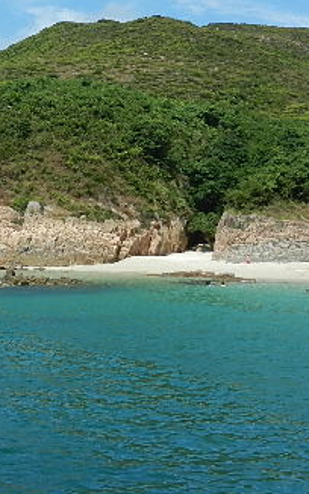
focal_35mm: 79
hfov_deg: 16.3
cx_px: 38
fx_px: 1064
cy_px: 132
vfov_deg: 25.9
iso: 160
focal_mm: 6.9
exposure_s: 1/1600
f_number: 4
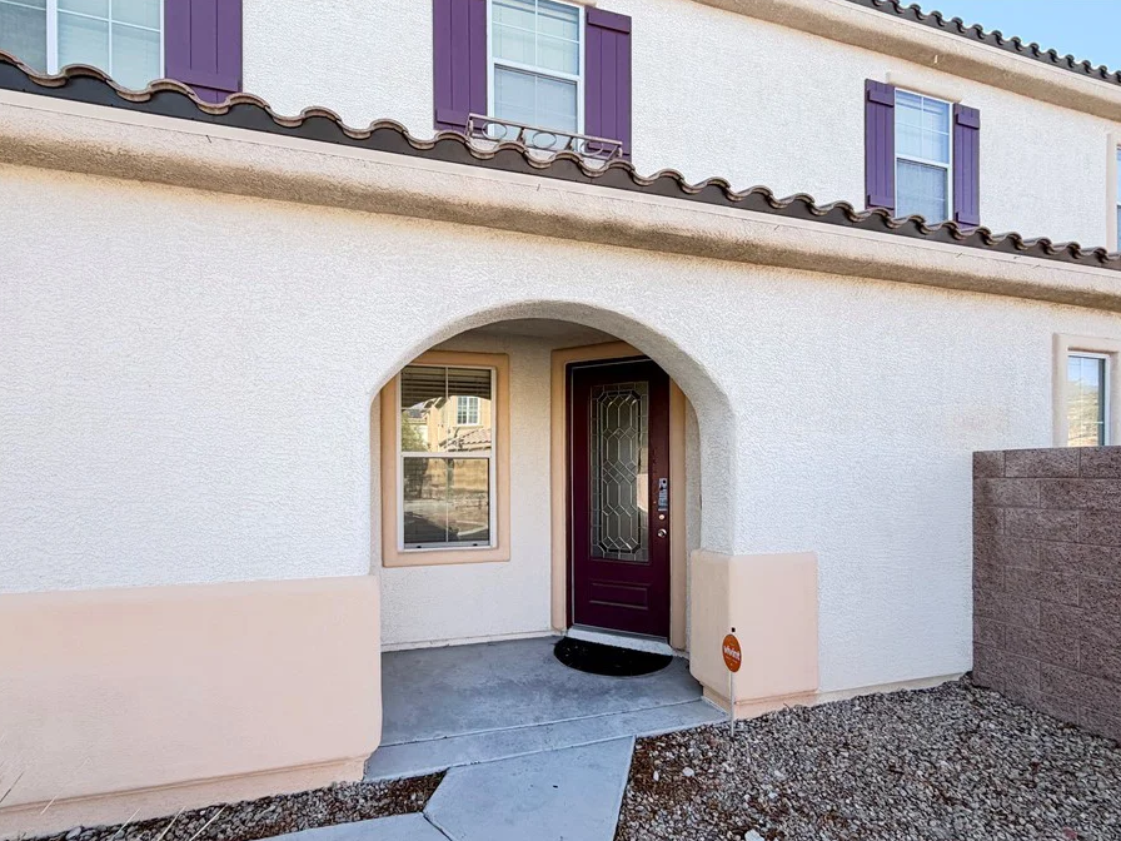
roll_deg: +0.7
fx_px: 518
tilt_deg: +0.1
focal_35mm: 16
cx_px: 523
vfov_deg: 77.7
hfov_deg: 94.4
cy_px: 476
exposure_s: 1/502
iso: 64
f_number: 2.2
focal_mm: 2.22
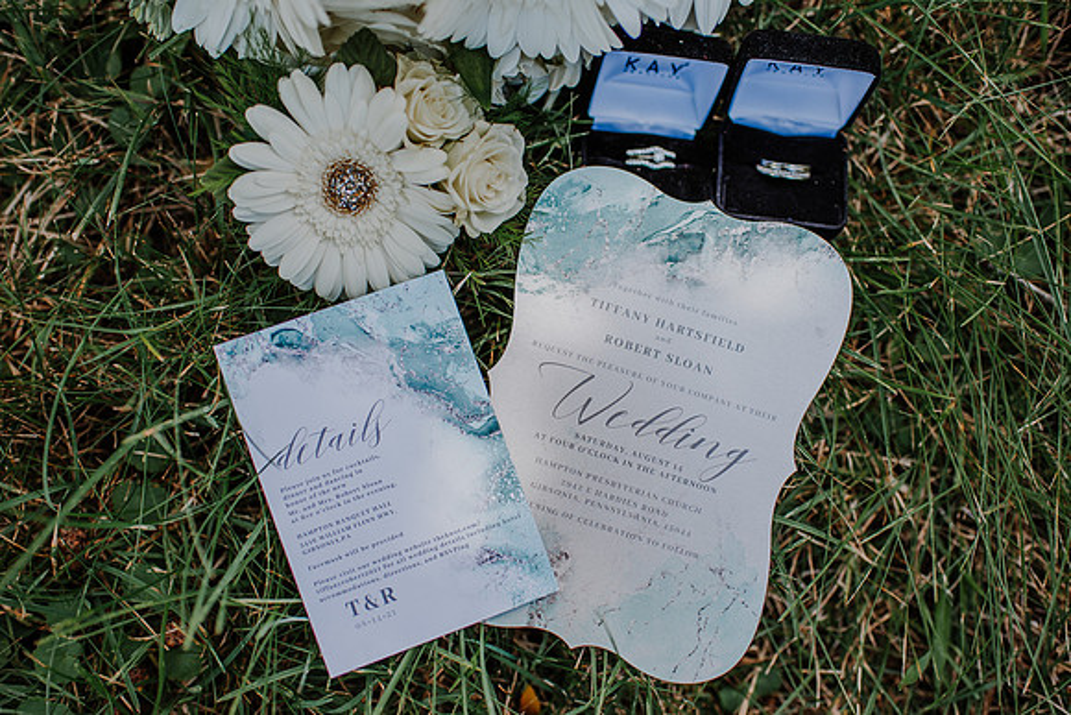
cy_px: 375
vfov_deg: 36.2
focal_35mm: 37
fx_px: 1093
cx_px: 548
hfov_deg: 52.2
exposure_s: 1/1000
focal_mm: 35
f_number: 2.5
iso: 100
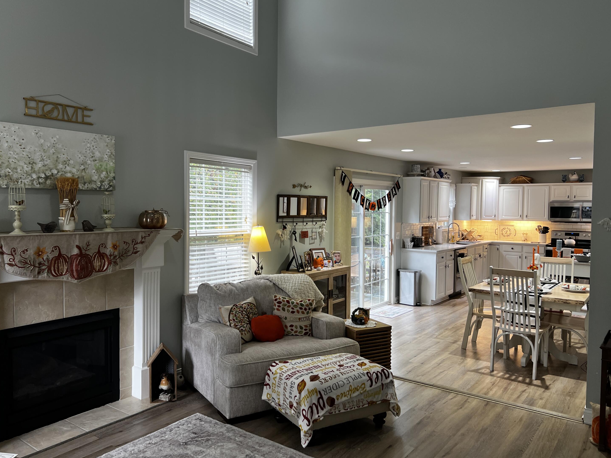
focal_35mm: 27
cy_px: 230
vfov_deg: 51.4
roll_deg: -0.8
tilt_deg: -2.8
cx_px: 301
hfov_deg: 65.3
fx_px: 477
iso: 80
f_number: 1.5
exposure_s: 1/60
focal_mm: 5.7
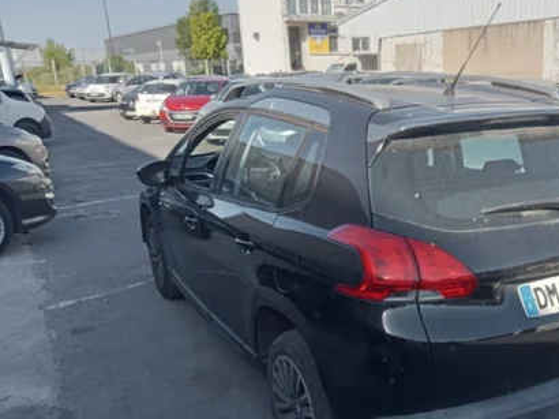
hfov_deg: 44.7
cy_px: 278
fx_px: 662
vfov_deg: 34.8
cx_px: 398
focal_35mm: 41
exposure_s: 1/379
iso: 100
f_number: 2.2
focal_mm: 3.46
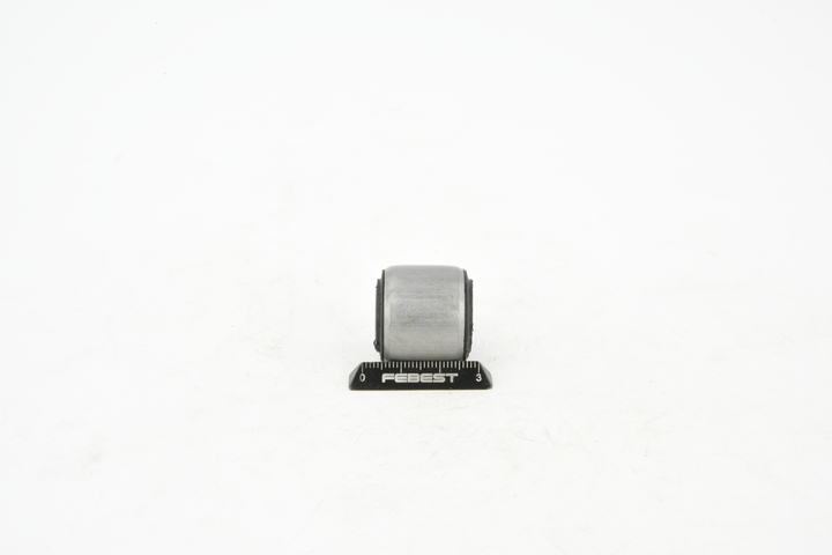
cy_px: 278
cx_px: 416
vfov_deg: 22.6
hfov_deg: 33.4
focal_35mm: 60
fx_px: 1387
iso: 100
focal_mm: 60
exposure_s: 1/2.5
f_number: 36
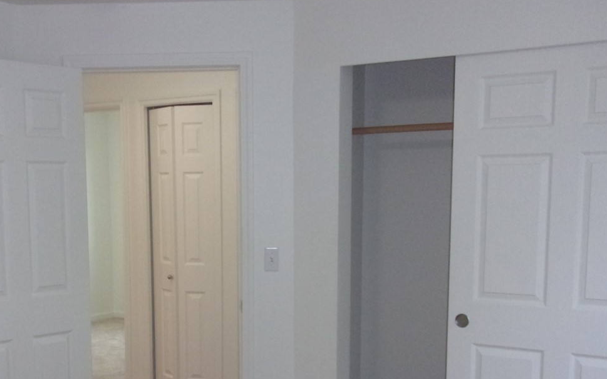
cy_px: 296
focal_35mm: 49
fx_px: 811
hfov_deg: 40.8
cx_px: 234
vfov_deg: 25.9
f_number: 3.9
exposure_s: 1/34
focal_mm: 5.1
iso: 320
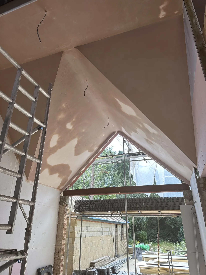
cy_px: 138
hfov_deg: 56.8
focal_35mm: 24
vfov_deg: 71.6
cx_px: 103
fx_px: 190
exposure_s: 1/426
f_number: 1.78
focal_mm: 6.86
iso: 80
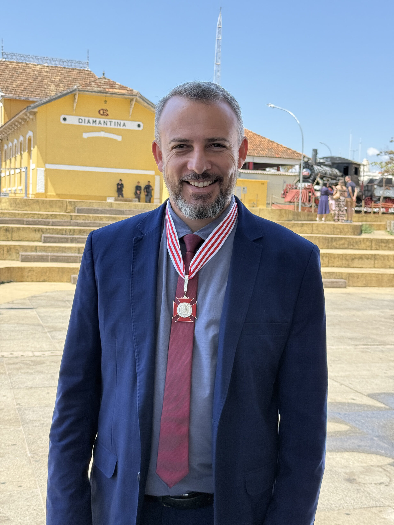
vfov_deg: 39.7
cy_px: 262
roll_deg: -2.2
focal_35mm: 48
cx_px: 197
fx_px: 728
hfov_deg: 30.3
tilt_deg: -3.2
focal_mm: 6.76
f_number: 1.78
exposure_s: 1/1513
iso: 80
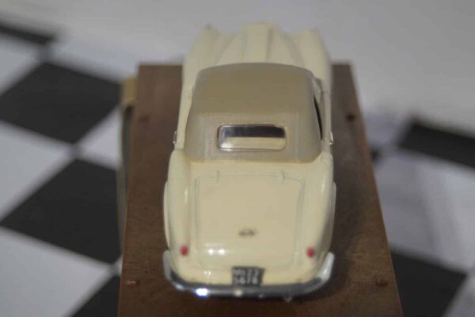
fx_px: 1187
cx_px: 238
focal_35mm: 90
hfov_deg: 22.6
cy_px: 158
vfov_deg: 15.2
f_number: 5.6
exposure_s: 1/160
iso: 1250
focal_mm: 60
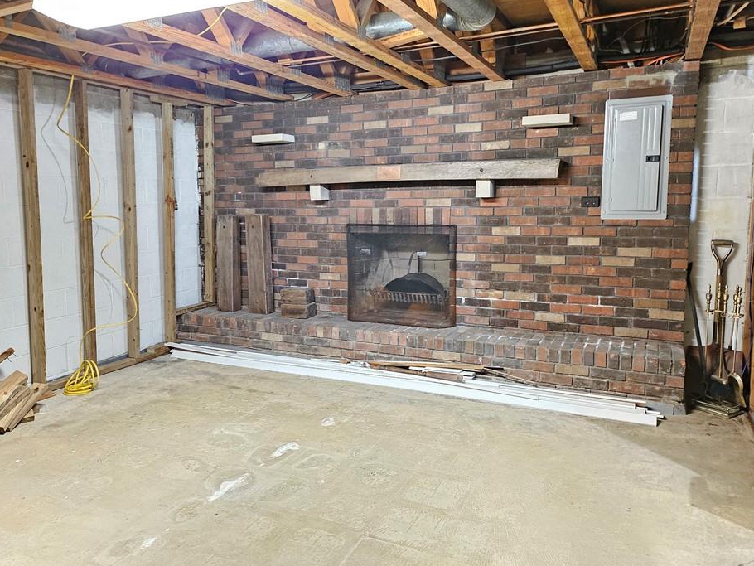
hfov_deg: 65.3
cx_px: 354
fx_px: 588
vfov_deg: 51.4
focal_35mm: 27
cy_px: 269
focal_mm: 5
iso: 1250
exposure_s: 1/15
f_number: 1.8
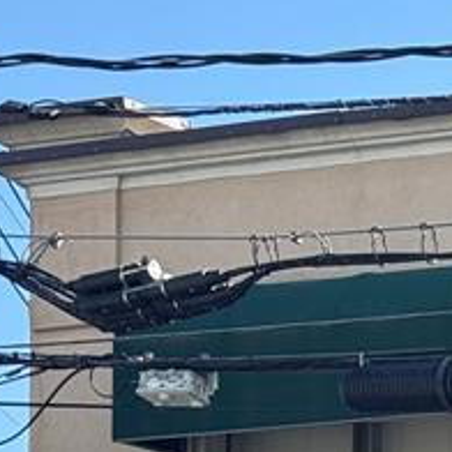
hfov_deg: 7.4
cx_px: 1072
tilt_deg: +4.4
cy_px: 798
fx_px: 3280
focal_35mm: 222
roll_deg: +0.4
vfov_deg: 7.7
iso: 64
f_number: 1.78
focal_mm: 6.76
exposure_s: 1/1238
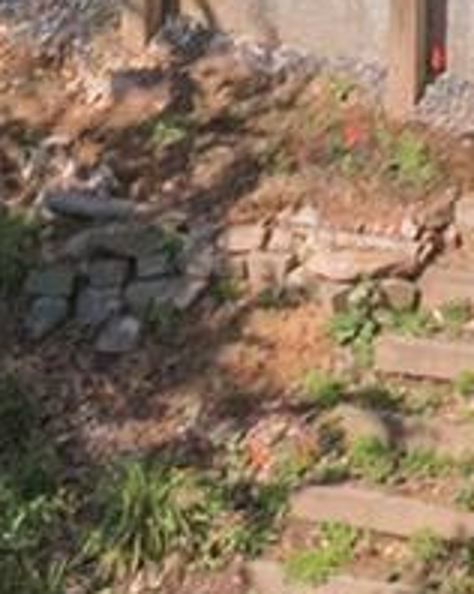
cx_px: 1122
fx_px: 4250
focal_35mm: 242
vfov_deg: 7.4
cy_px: -932
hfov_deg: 6.1
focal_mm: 12.29
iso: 400
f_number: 4.5
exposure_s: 1/3200
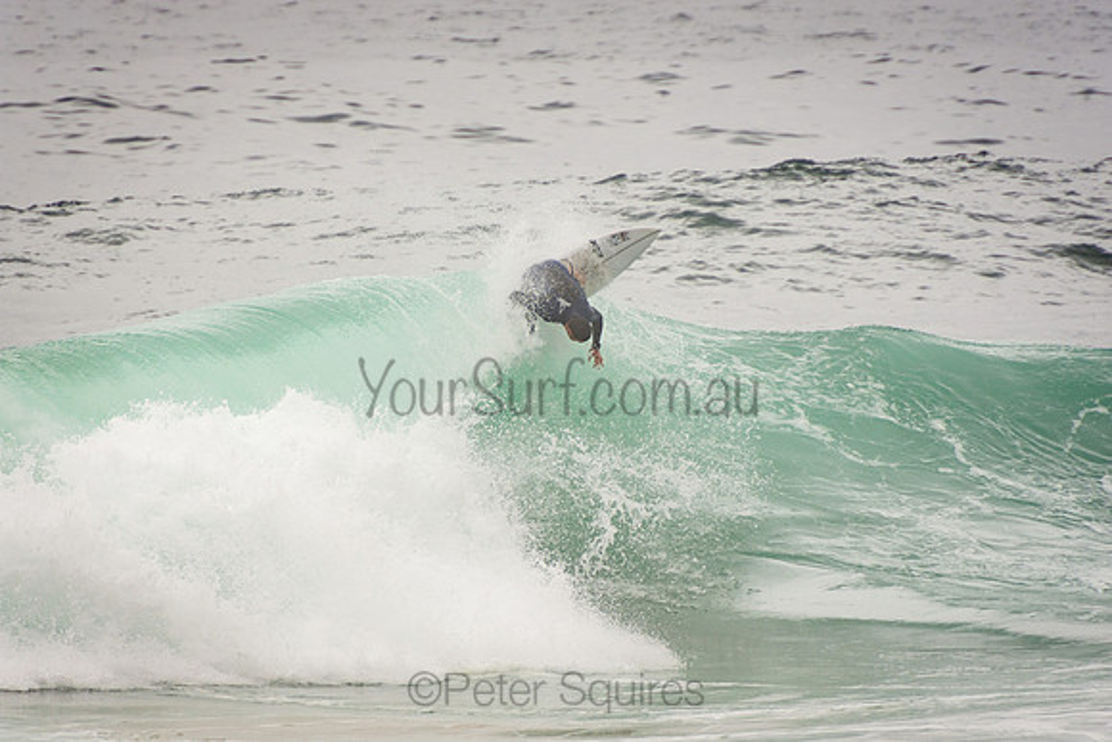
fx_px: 18537
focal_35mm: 600
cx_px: 556
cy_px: 371
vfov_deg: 2.3
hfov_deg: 3.4
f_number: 5.6
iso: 220
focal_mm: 400
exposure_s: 1/1250
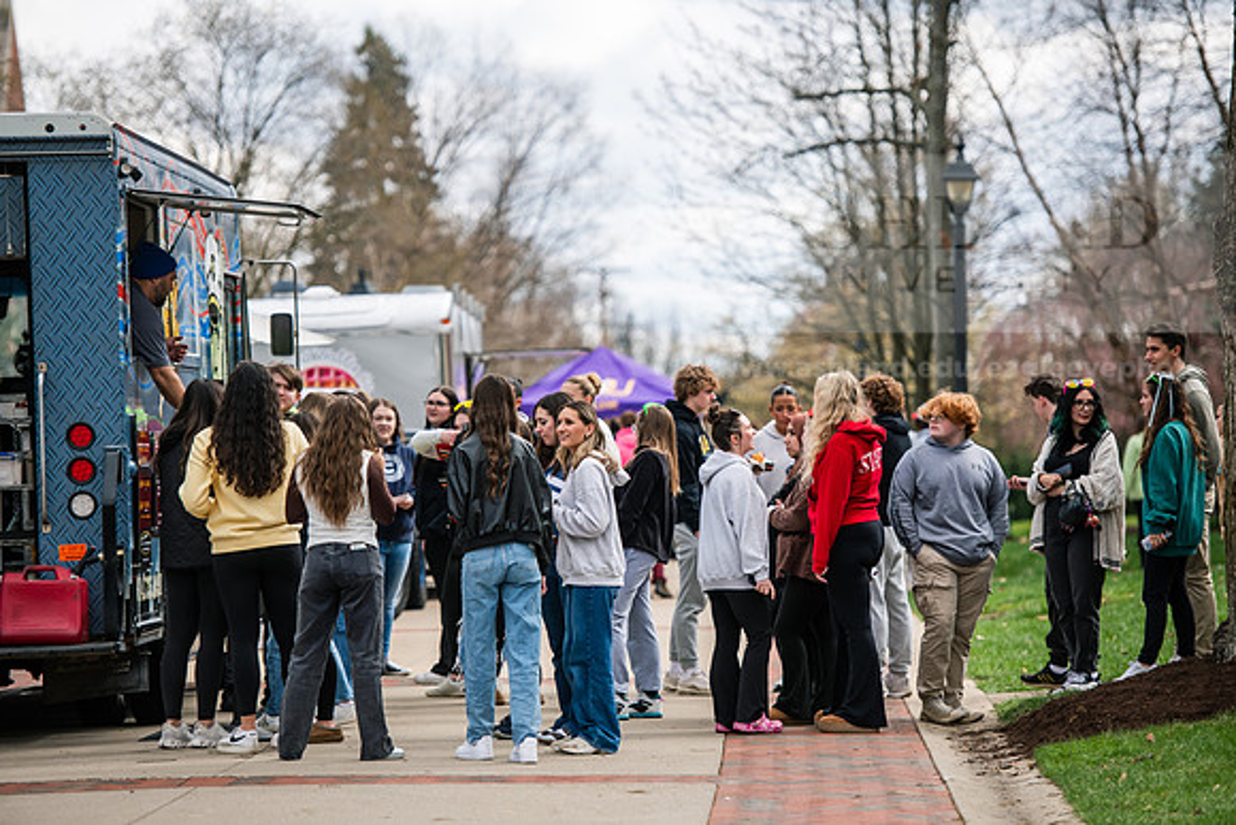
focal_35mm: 155
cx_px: 618
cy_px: 412
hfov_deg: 13.2
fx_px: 5323
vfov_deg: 8.9
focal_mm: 155
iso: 200
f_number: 3.2
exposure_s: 1/1250
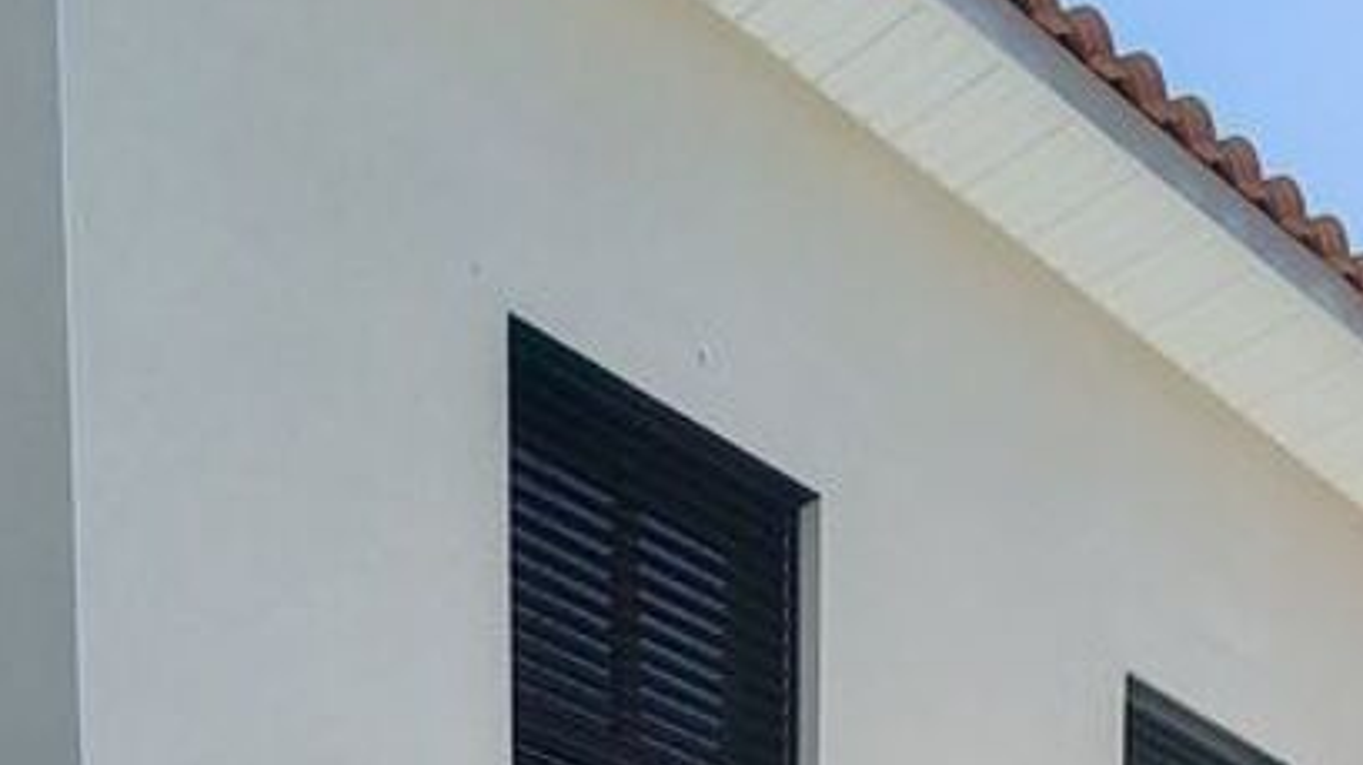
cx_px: 1336
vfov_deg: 14.0
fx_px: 2059
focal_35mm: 57
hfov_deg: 33.7
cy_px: 1872
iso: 50
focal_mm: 1.96
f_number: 2.2
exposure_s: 1/1900
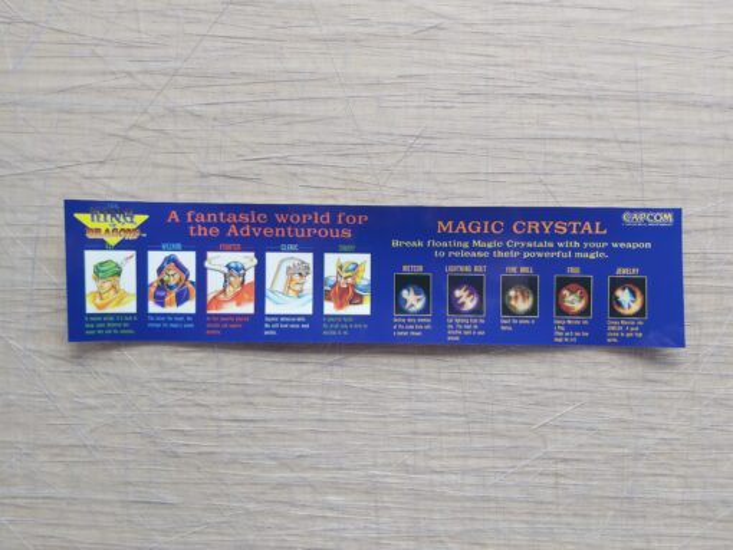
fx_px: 551
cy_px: 275
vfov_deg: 53.1
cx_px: 366
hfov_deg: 67.3
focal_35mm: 26
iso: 125
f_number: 1.7
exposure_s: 1/50
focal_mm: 3.92
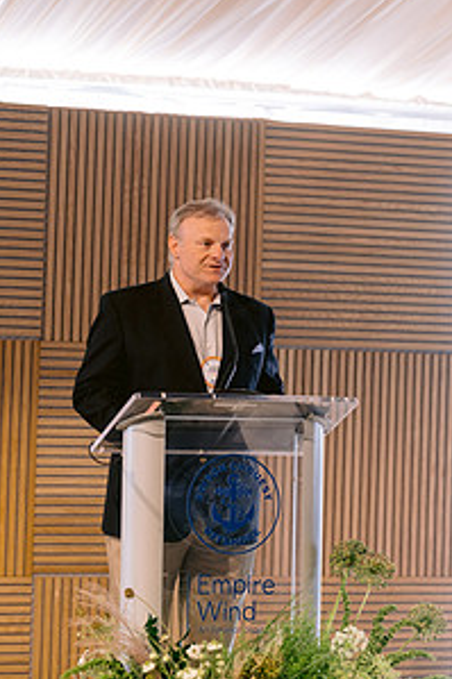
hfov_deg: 10.7
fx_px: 2413
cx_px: 141
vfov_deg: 16.0
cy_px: 334
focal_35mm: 128
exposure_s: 1/160
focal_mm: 85
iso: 800
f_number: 2.8
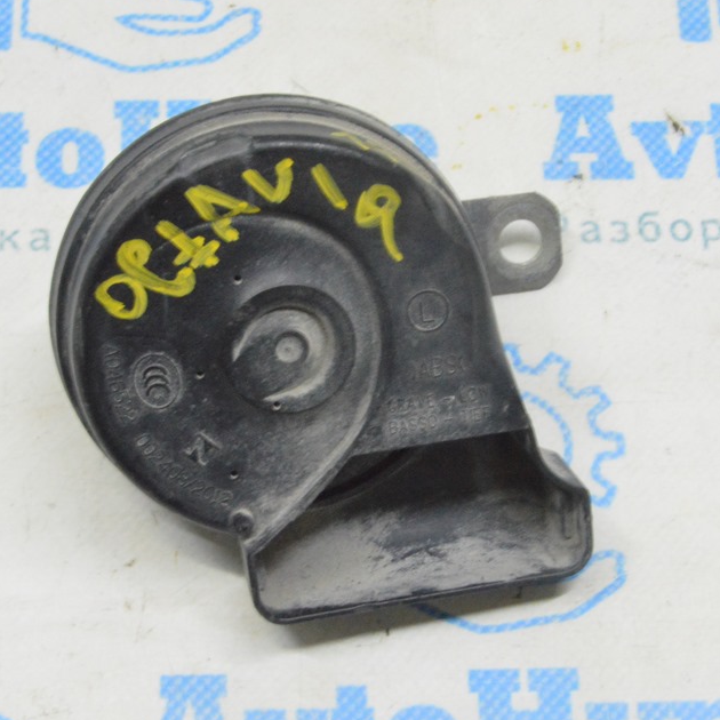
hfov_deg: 19.9
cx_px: 343
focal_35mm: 87
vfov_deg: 19.9
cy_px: 355
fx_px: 2047
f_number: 20
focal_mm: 42
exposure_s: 1/15
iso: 6400
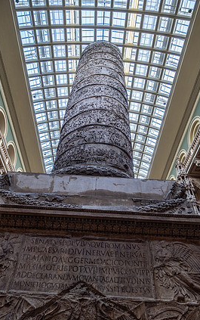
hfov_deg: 47.7
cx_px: 98
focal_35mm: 26
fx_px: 226
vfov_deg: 70.3
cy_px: 169
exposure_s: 1/125
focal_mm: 16
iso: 320
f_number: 2.8
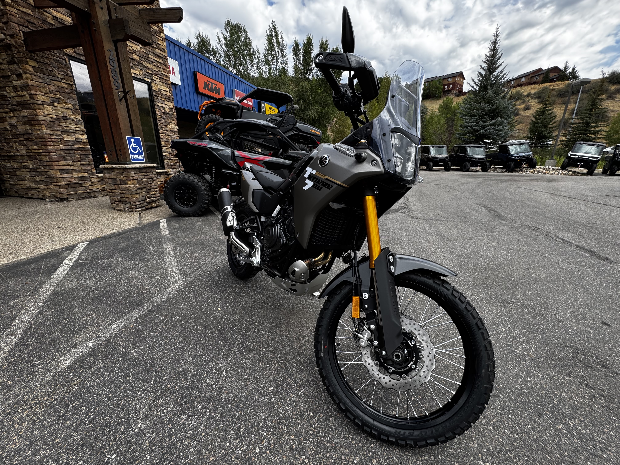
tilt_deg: -18.3
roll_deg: -0.5
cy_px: 232
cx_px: 310
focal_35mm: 14
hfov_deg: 102.1
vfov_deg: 85.7
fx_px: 251
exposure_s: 1/245
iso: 40
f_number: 2.2
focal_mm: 2.22
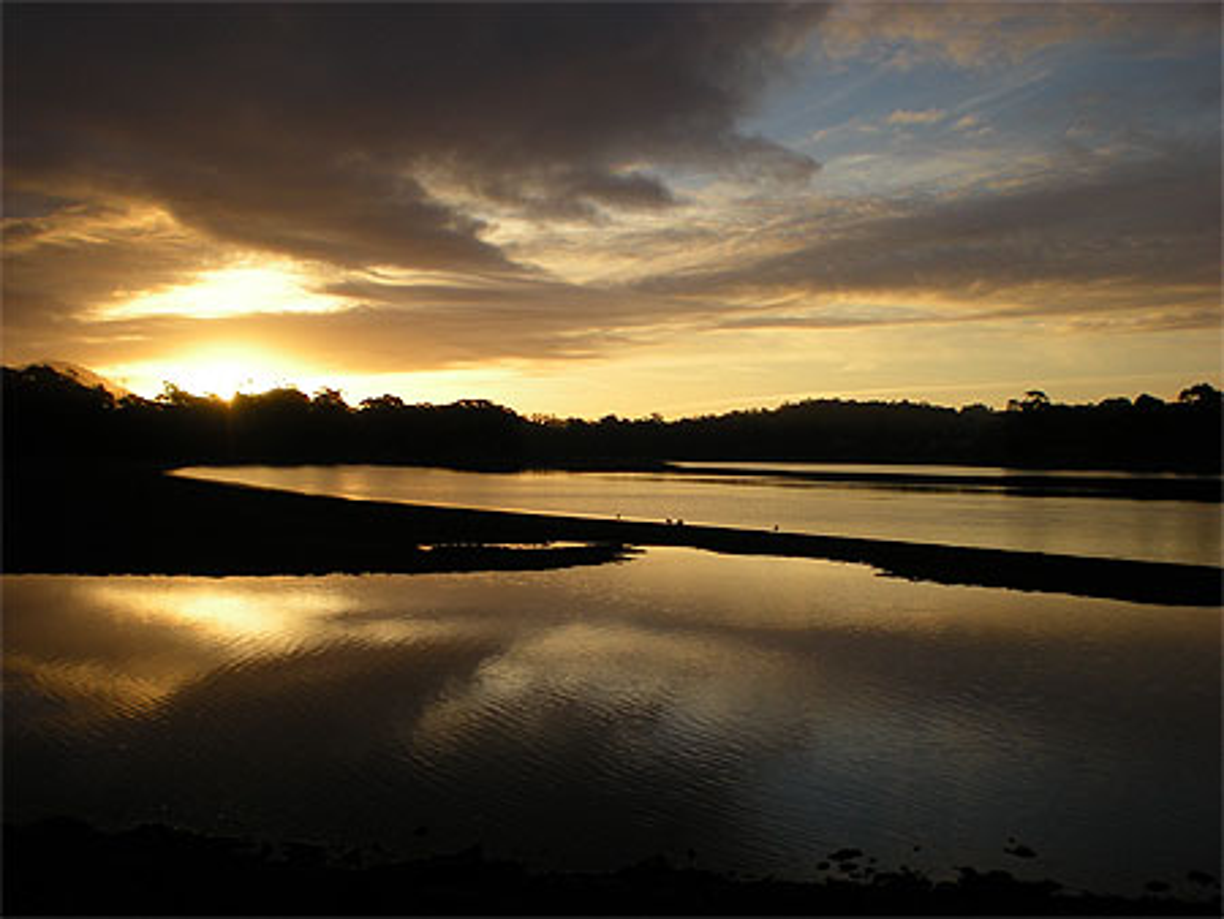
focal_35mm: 38
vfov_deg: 37.8
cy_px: 460
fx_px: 1344
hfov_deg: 49.0
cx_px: 612
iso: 64
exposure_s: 1/330
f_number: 4.6
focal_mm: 6.3
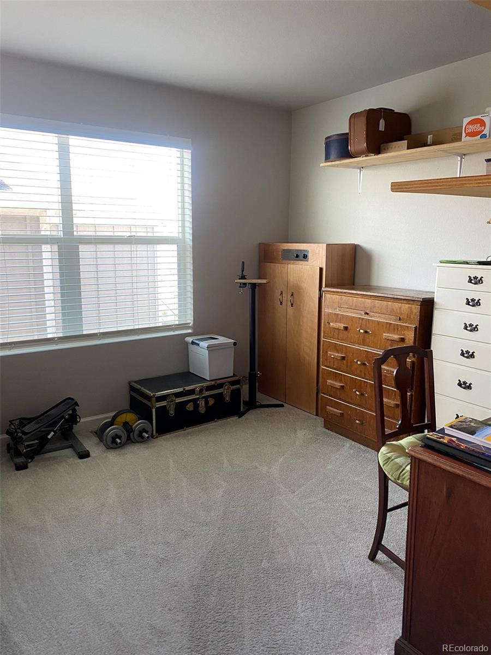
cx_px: 246
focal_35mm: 26
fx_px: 492
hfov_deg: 53.1
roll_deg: +0.4
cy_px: 328
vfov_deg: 67.3
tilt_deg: -9.0
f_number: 1.8
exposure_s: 1/60
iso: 100
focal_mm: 4.25
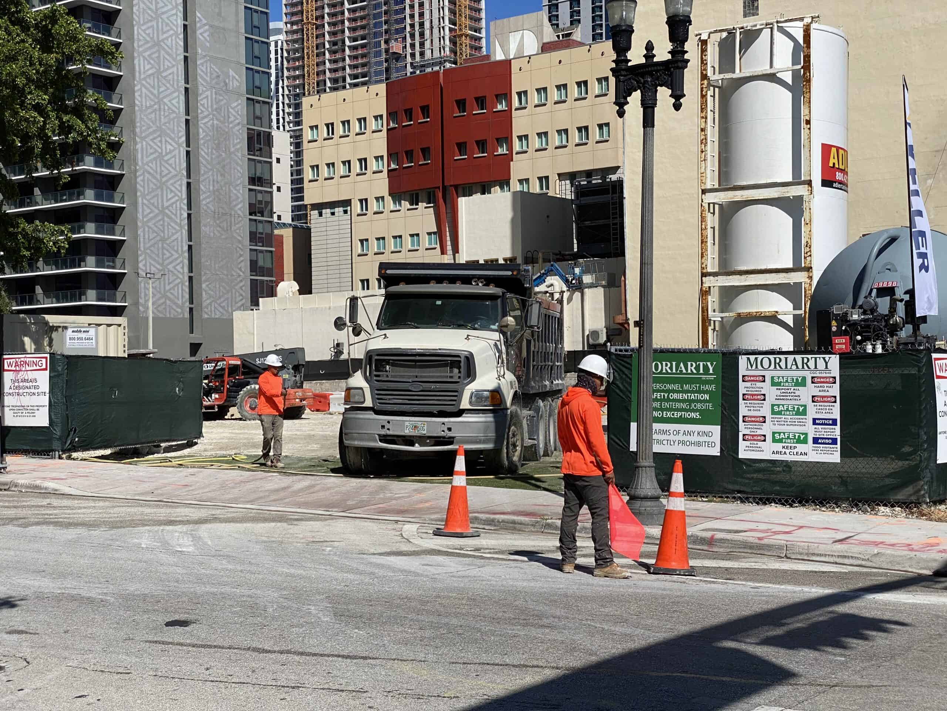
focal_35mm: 52
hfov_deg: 36.8
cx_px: 474
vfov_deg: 28.0
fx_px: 1423
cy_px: 356
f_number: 2
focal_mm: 6
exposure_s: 1/2660
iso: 20
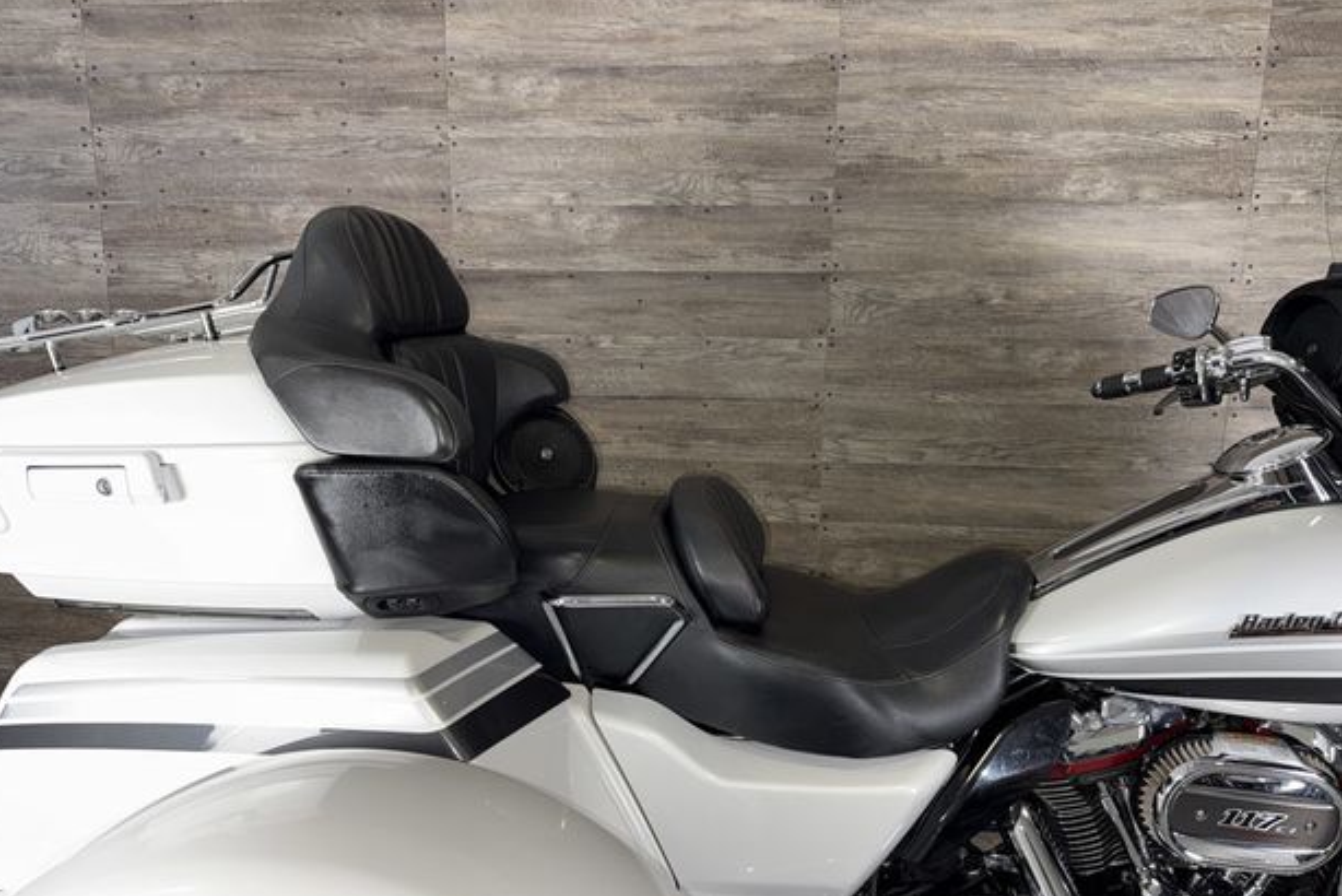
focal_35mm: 26
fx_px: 970
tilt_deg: -10.3
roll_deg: +0.4
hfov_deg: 69.4
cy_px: 474
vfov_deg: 49.6
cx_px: 684
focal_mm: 6.76
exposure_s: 1/20
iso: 64
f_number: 1.78
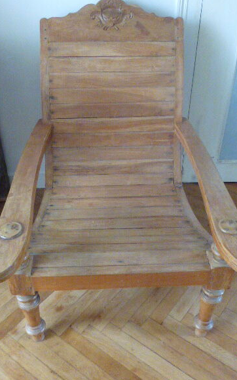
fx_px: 351
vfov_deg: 56.6
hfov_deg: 37.3
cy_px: 203
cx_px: 119
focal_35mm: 34
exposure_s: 1/50
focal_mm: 5
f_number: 3.5
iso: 800
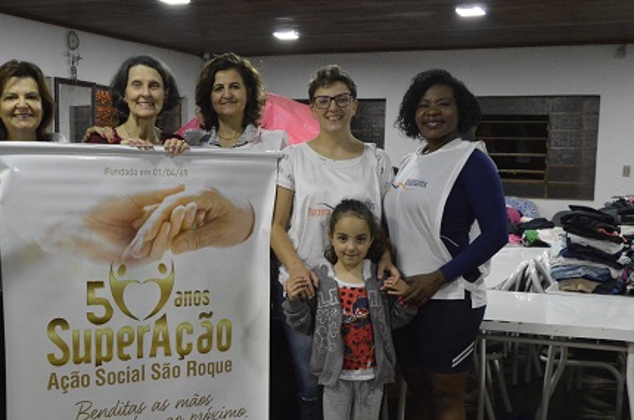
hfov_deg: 44.4
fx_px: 773
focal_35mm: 44
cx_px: 267
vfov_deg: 30.1
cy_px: 293
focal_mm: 18
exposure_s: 1/80
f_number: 3.5
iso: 3200
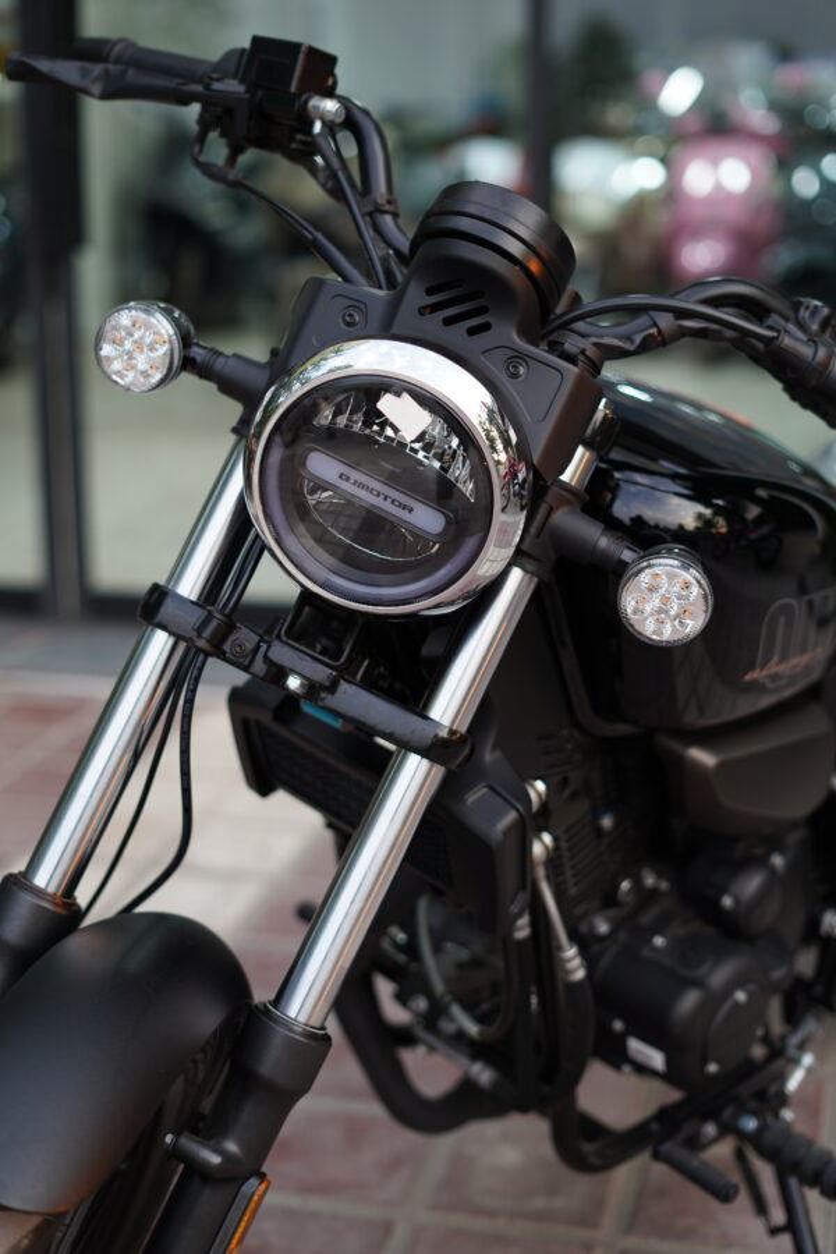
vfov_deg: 39.6
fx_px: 1742
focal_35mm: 50
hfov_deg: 27.0
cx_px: 418
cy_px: 627
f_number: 2.2
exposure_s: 1/100
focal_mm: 50
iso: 100
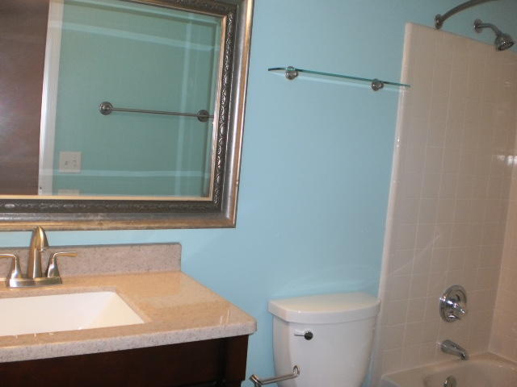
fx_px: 538
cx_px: 258
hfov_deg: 51.4
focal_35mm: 36
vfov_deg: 39.7
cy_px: 194
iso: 125
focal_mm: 6.3
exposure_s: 1/30
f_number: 3.1
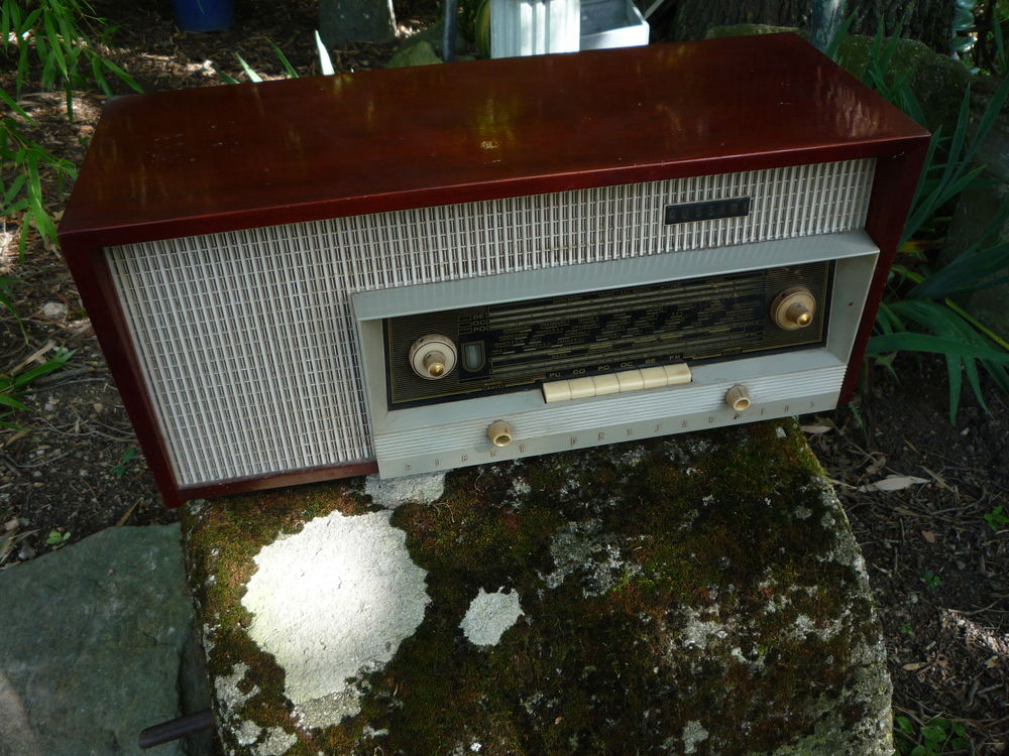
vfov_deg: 46.8
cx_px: 504
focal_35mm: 30
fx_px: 874
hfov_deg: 60.0
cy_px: 378
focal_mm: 5.2
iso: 100
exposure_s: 1/60
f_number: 3.3
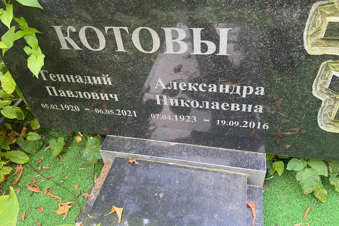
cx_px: 173
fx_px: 264
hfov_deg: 65.5
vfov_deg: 46.4
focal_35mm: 28
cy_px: 105
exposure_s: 1/60
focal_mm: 4.25
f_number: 1.8
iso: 320
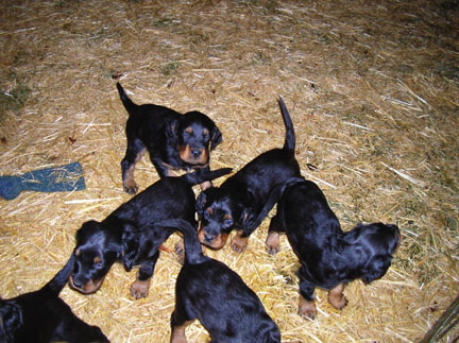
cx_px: 230
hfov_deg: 52.7
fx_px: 464
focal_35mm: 35
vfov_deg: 40.6
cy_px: 172
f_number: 2.8
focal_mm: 5.8
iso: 71
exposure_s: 1/60.1
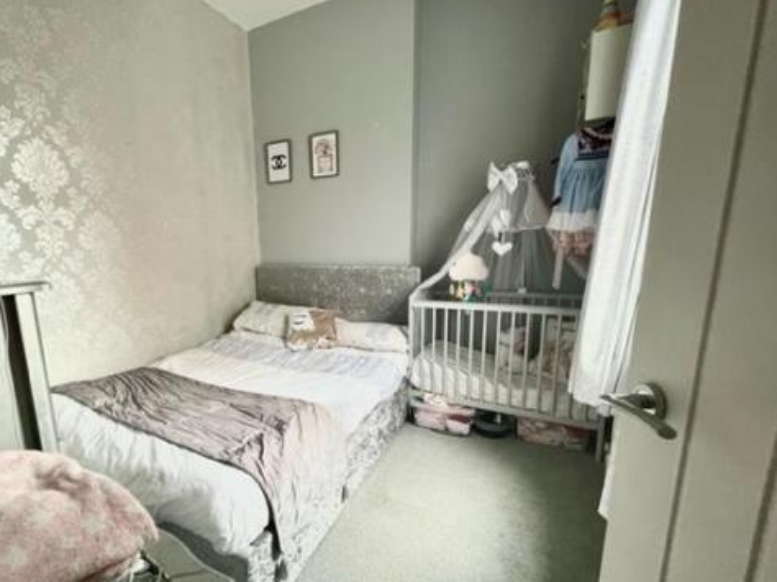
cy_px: 317
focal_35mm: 16
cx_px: 306
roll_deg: +0.8
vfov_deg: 77.9
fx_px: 359
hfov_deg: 93.1
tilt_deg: -11.9
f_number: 1.8
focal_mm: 1.57
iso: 250
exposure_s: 1/50
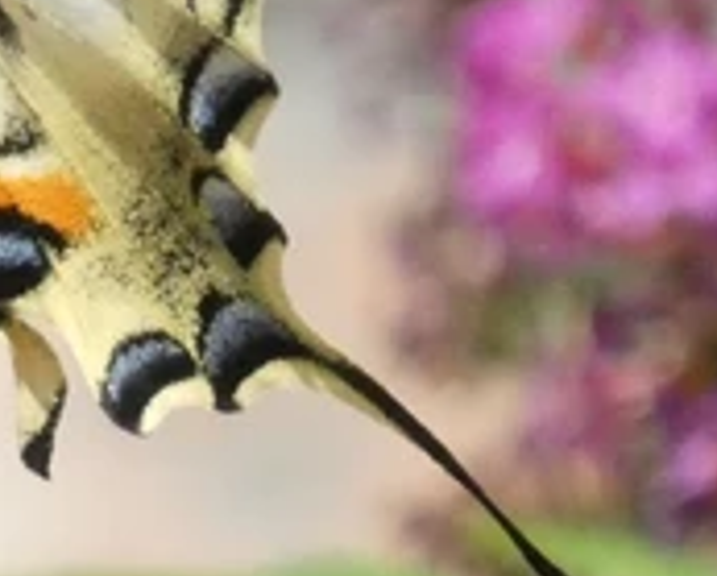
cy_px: 12
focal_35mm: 1049
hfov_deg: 1.8
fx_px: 22298
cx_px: -79
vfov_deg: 1.5
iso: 800
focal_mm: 52.2
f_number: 5.5
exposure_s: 1/1300
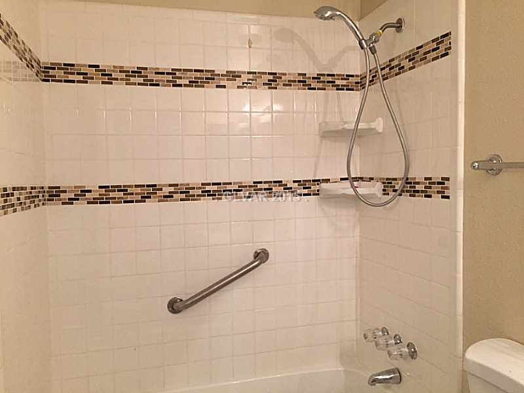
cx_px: 262
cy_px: 196
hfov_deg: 61.7
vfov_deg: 48.2
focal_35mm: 29
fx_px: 439
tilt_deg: -3.0
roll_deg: +0.8
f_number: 2.2
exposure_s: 1/30
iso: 160
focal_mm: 4.15
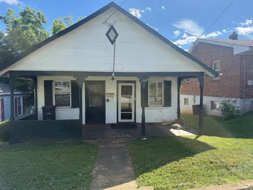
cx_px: 126
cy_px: 95
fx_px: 175
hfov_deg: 71.6
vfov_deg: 56.8
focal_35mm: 24
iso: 80
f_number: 1.78
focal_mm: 6.76
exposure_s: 1/2299
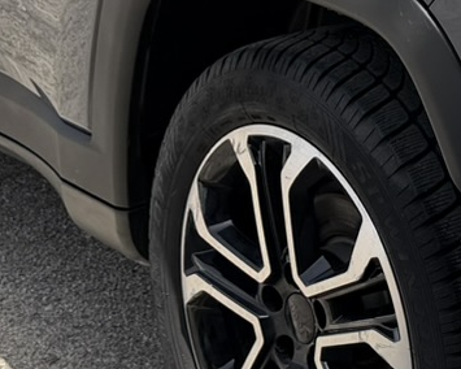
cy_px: -166
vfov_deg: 11.0
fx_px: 1842
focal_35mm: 135
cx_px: 514
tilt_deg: -11.8
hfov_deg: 13.9
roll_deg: -1.9
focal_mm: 6.76
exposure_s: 1/2525
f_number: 1.78
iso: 80
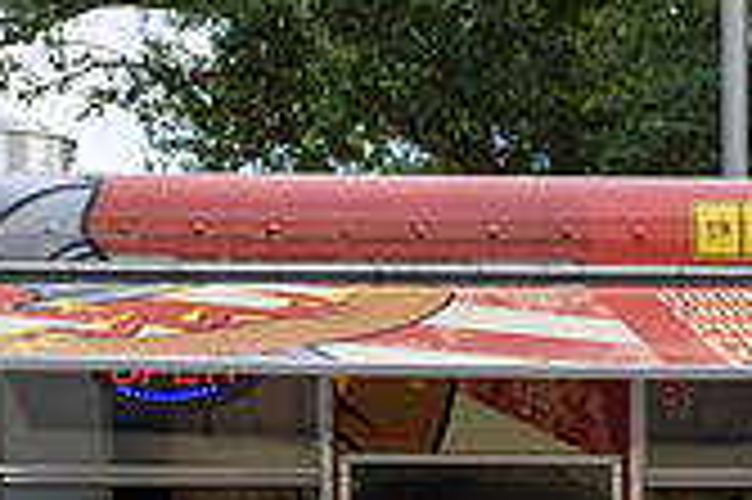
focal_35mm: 124
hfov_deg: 16.4
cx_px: 570
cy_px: 818
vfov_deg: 10.5
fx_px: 2588
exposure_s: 1/250
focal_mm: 18
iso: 280
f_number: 8
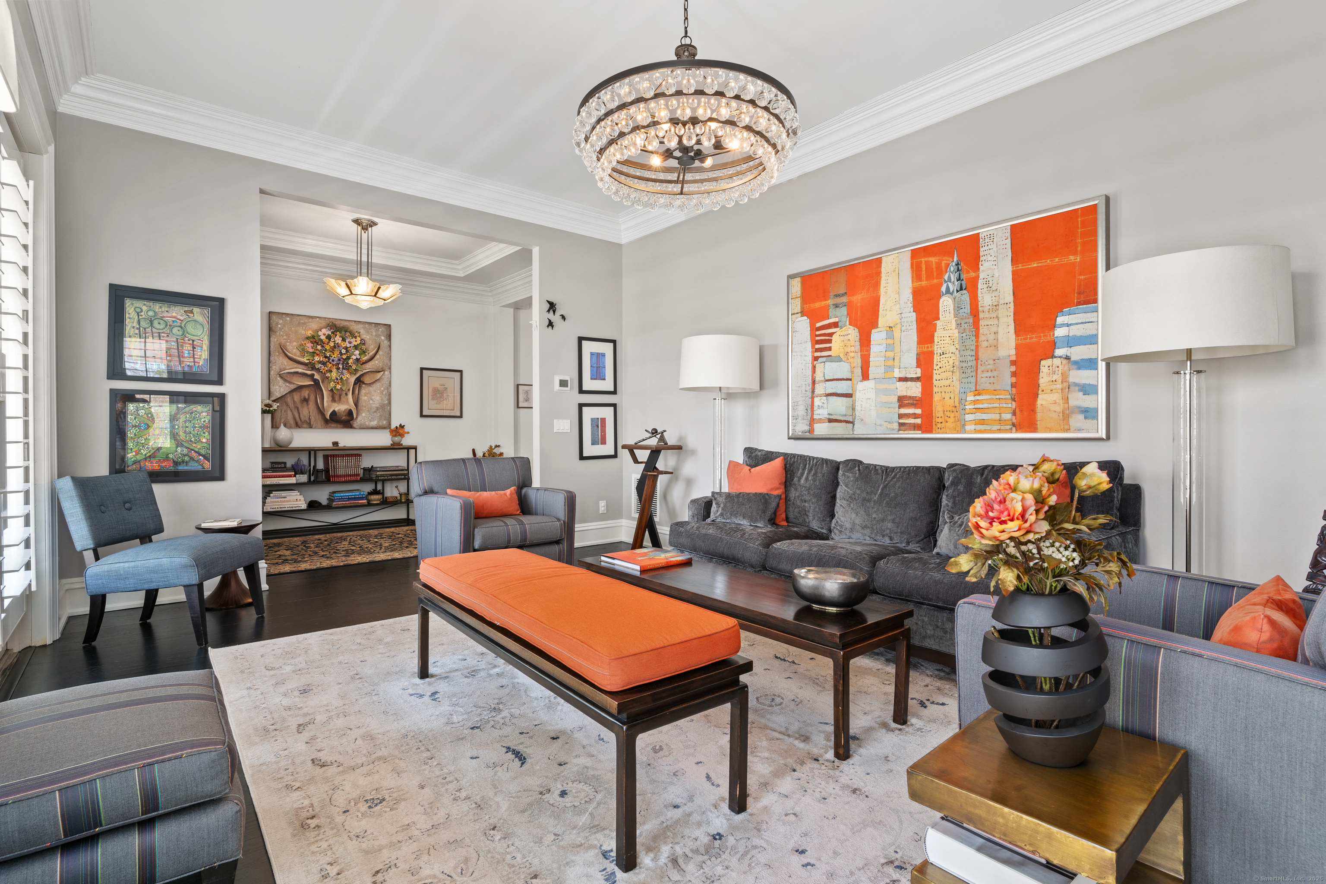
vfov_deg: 70.4
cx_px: 663
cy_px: 442
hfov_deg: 93.3
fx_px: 626
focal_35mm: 17
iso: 320
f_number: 9
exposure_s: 1/1.67
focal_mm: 17
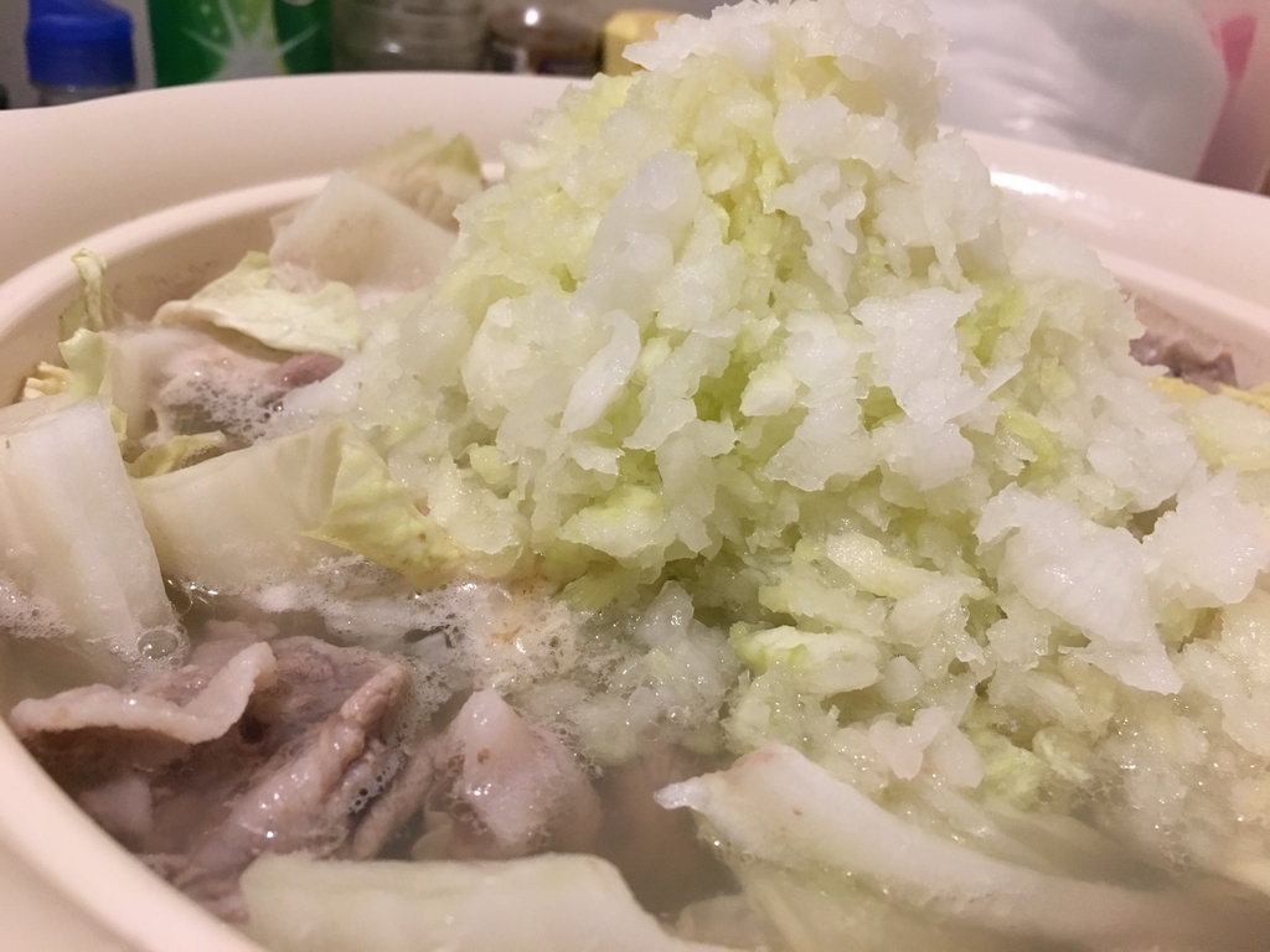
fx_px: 1064
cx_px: 635
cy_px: 476
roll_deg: -6.9
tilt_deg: -30.0
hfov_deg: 61.7
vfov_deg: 48.2
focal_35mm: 29
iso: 125
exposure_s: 1/30
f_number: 2.2
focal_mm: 4.15
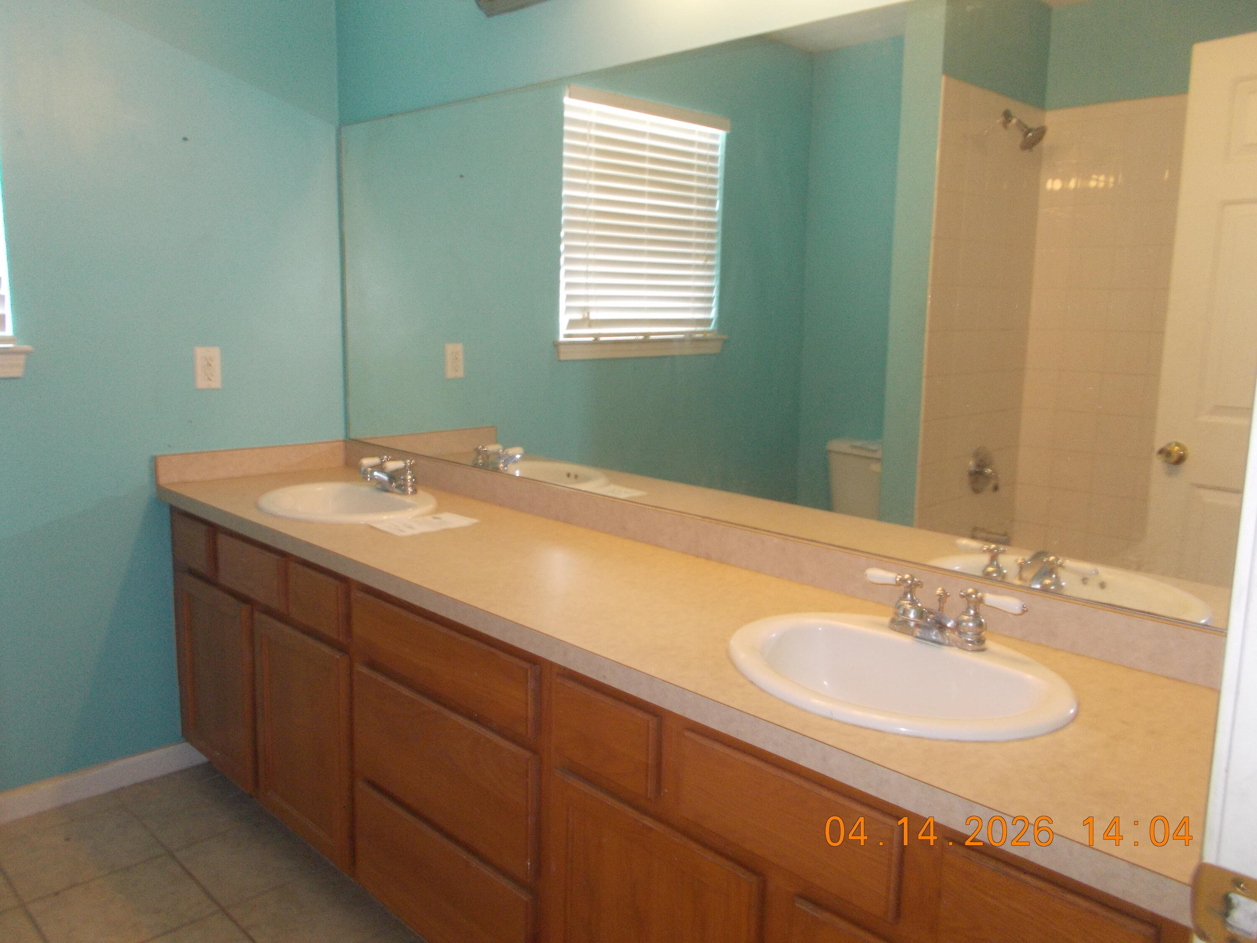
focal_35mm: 26
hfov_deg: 67.3
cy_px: 472
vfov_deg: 53.1
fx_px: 944
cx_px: 628
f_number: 3.2
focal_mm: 4.6
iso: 200
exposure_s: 1/25
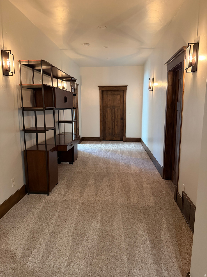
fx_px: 191
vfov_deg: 71.6
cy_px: 138
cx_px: 104
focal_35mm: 24
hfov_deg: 56.8
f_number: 1.78
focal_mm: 6.76
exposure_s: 1/40
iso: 800
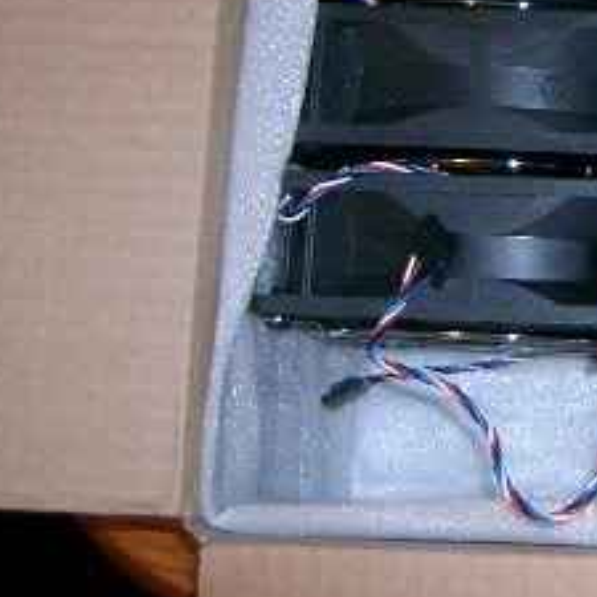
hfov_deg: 16.8
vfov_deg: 17.5
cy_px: 45
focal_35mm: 98
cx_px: 767
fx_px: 1912
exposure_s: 1/50
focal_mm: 8
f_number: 2.8
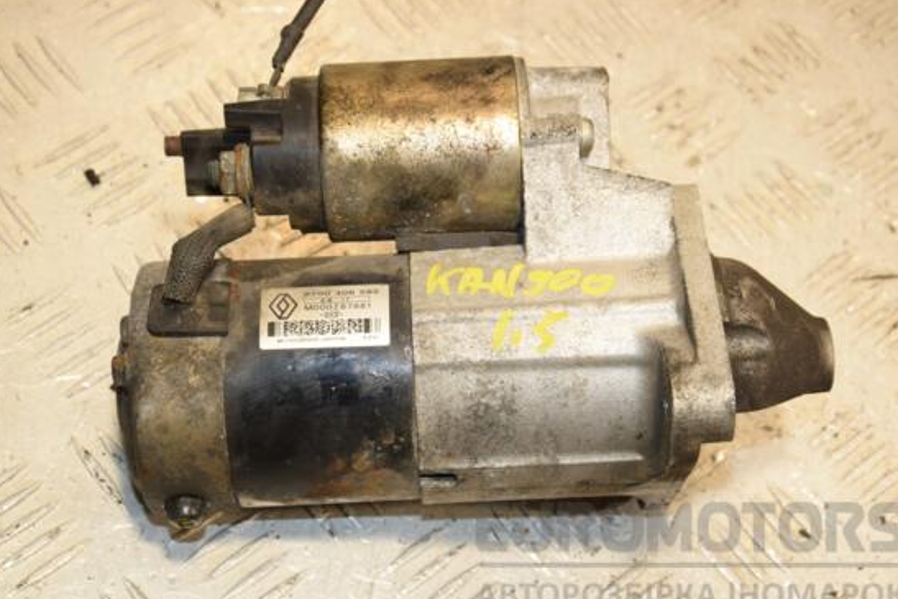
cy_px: 309
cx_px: 445
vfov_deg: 17.3
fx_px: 1971
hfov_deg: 25.7
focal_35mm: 79
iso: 800
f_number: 7.1
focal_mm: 48
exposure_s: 1/200
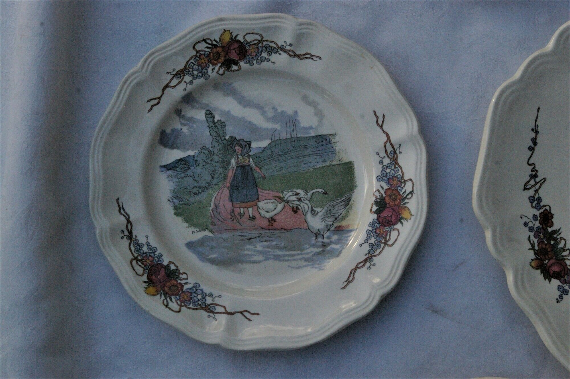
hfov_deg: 49.6
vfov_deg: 34.2
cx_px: 285
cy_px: 190
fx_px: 617
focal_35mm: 39
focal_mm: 26
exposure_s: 1/750
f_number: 8
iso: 1600
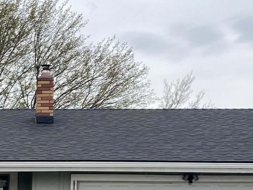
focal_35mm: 115
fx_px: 841
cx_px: -53
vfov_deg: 11.7
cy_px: 361
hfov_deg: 16.4
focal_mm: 4.25
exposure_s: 1/2463
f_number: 1.8
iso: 32
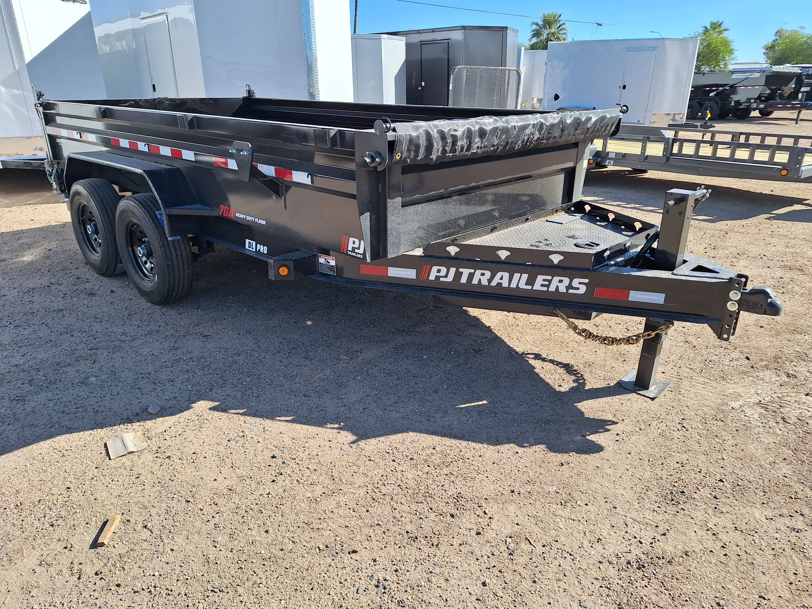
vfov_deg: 58.9
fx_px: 540
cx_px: 406
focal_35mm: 23
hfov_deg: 73.9
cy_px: 304
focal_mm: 5.54
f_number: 1.8
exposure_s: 1/2208
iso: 40
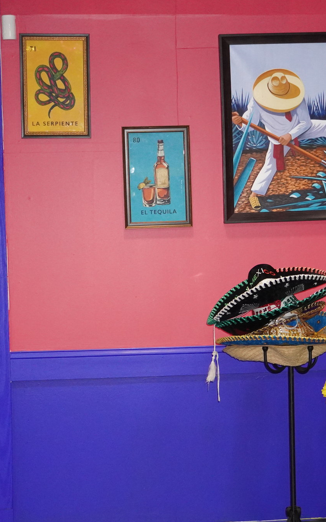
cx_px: 239
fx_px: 1123
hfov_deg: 16.4
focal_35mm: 79
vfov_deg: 26.1
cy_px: 263
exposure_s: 1/125
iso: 3200
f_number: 5
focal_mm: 34
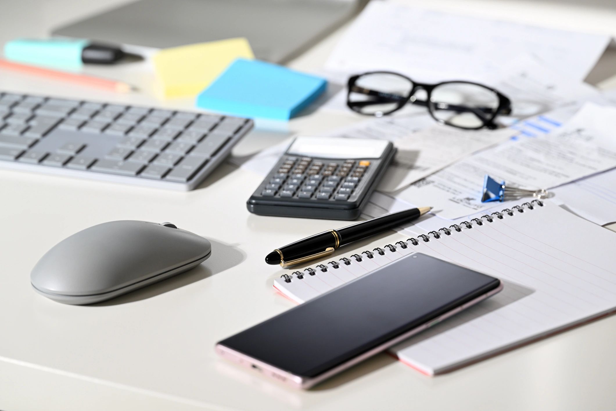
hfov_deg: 19.5
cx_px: 308
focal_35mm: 105
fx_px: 1797
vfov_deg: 13.0
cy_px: 206
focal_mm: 105
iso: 200
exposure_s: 1/40
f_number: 5.6
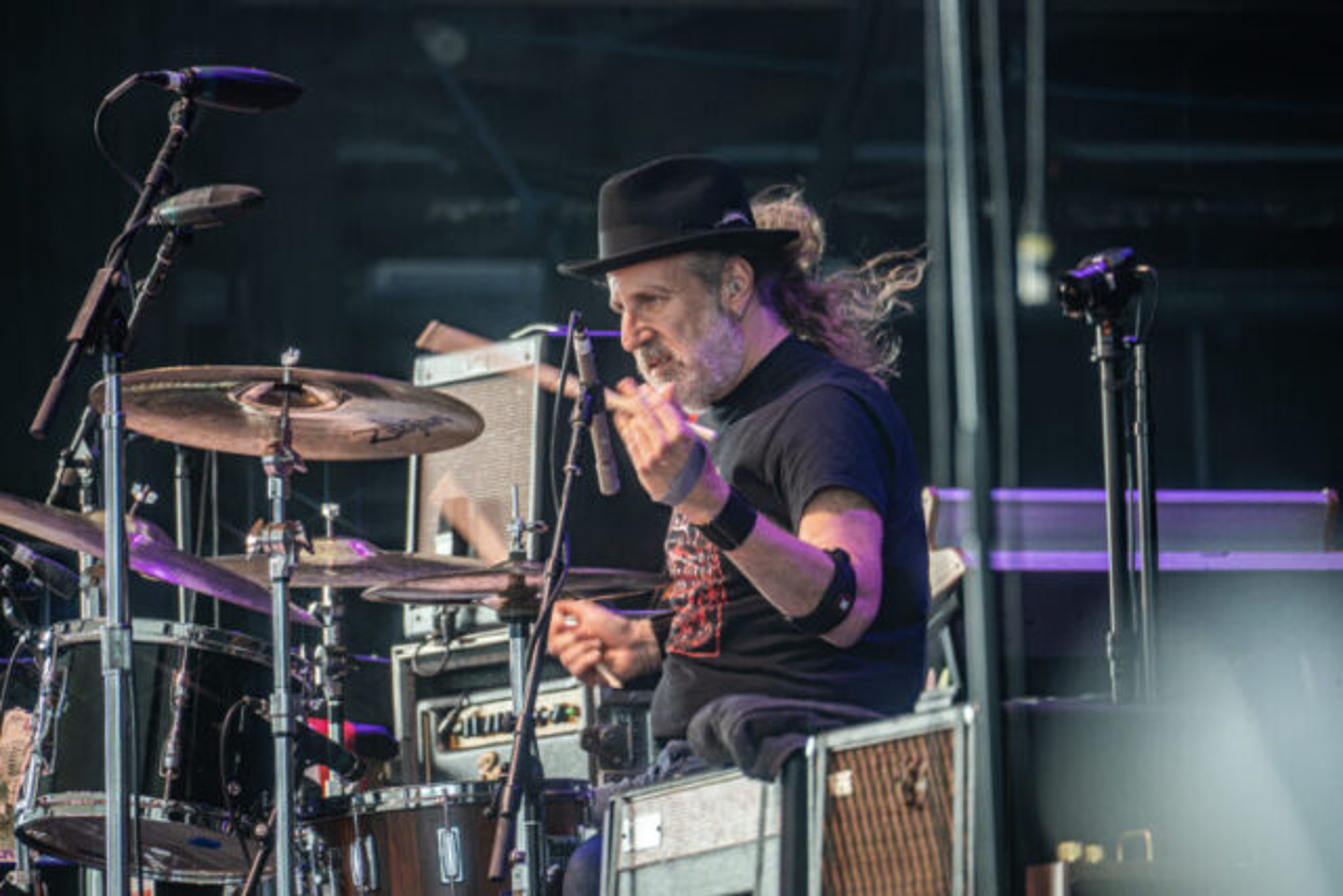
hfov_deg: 5.2
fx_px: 14925
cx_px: 672
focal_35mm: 400
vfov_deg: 3.4
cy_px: 448
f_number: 8
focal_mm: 400
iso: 2000
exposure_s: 1/100
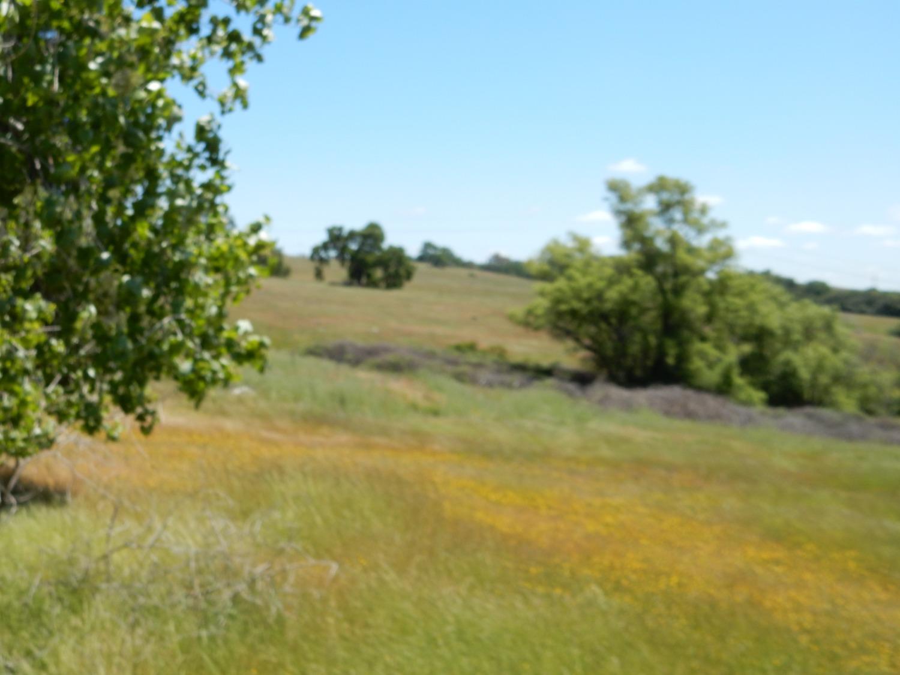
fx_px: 1118
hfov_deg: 43.9
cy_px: 338
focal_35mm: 43
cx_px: 450
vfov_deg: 33.6
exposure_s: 1/800
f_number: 4.2
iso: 125
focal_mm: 7.6
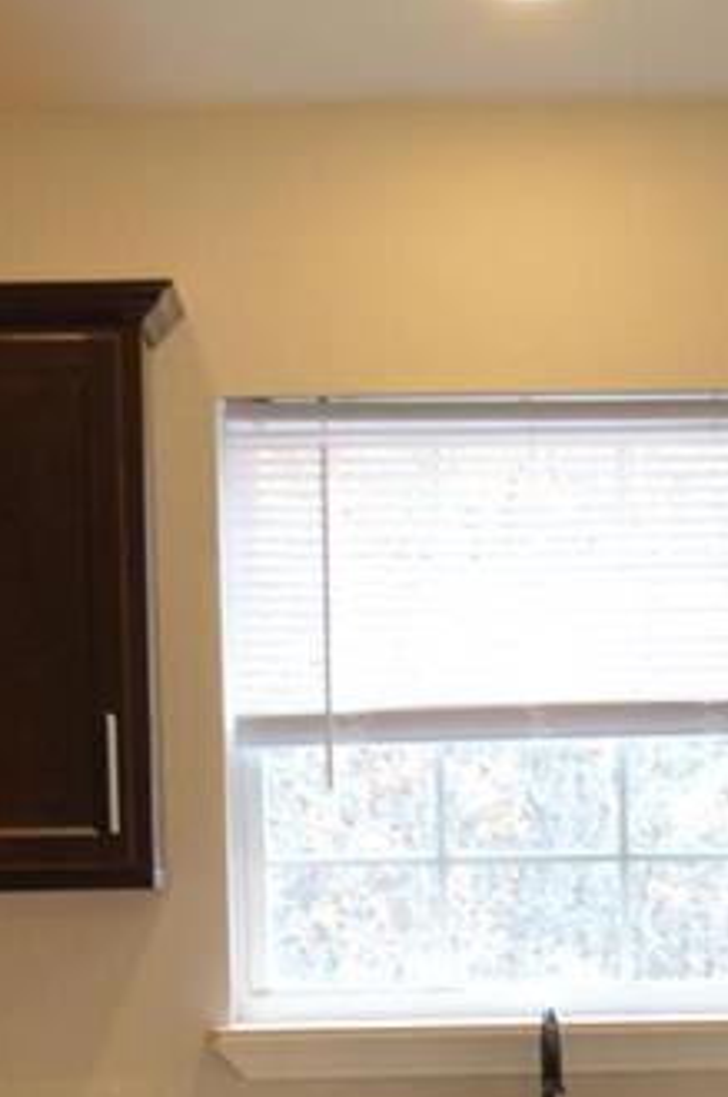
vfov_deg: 14.7
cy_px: 1566
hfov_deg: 10.4
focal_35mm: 131
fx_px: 3986
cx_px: 567
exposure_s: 1/60
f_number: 3.8
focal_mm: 24
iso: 640
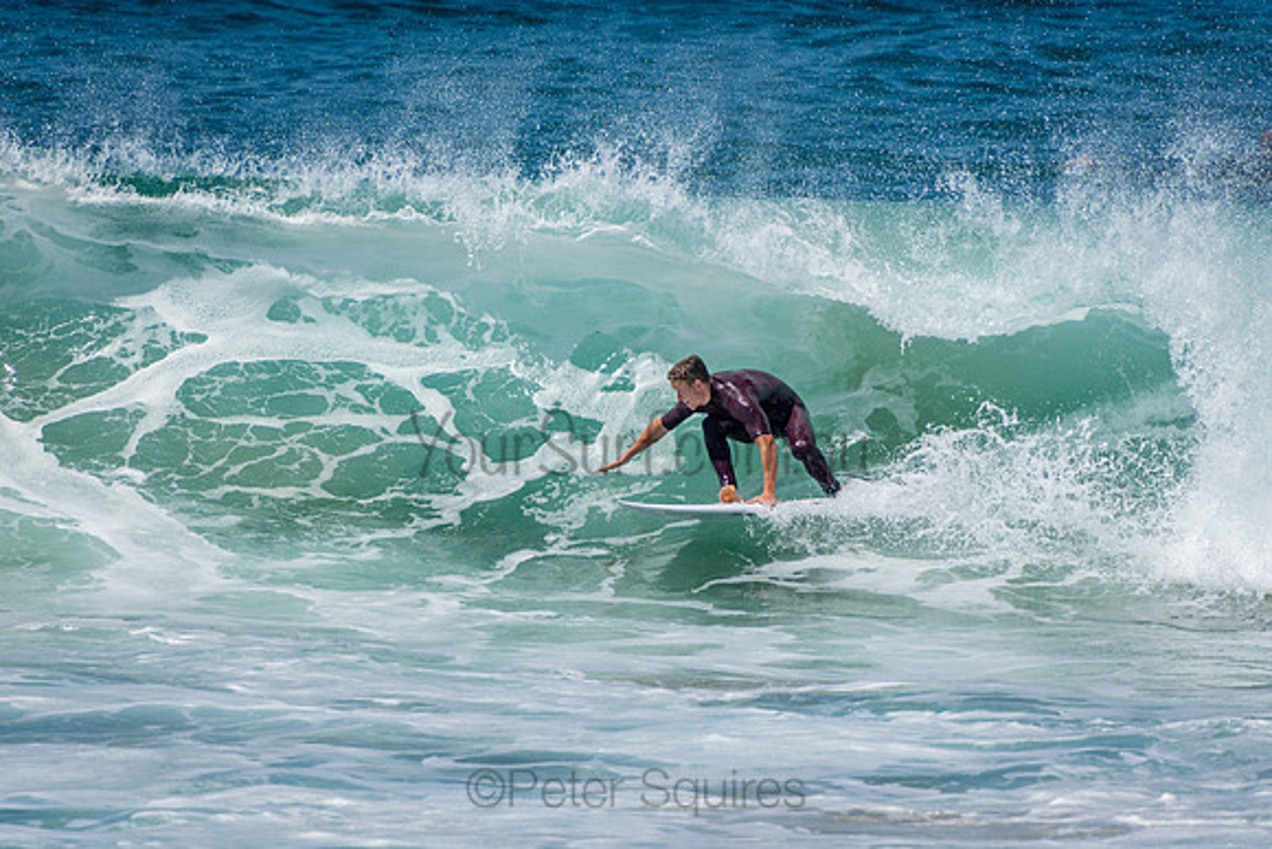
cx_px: 636
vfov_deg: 2.3
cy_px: 424
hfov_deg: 3.4
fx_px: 21204
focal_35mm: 600
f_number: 5.6
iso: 250
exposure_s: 1/2000
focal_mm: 400
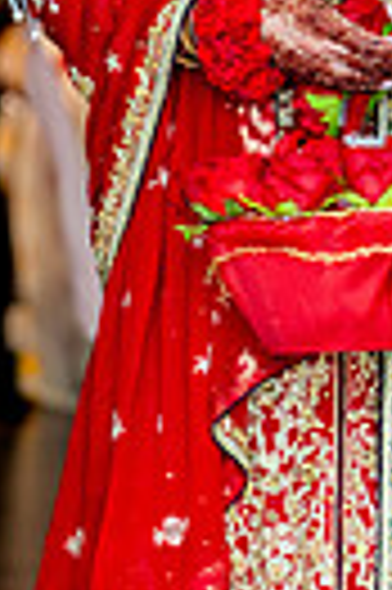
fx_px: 3324
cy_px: 203
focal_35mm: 203
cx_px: 433
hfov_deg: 6.7
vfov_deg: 10.1
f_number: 2
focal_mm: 59
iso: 800
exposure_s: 1/200
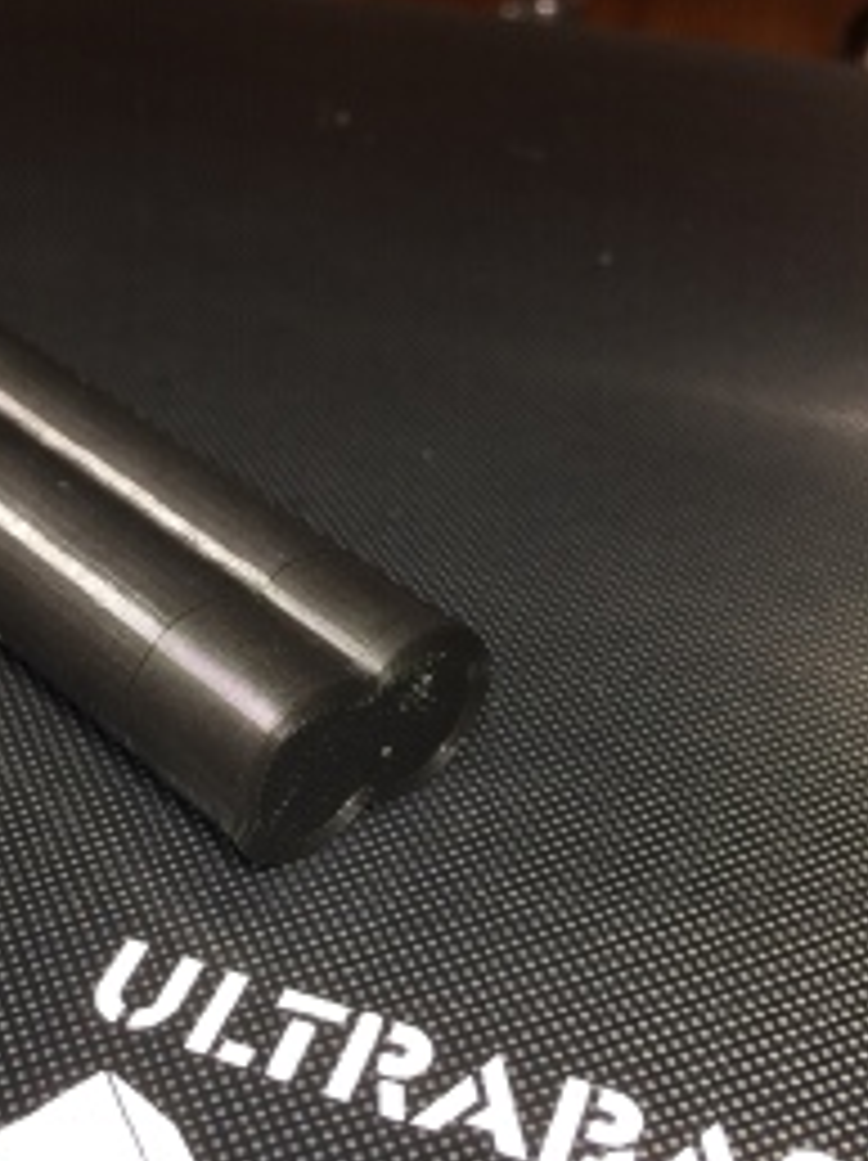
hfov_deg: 32.0
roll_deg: +0.5
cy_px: 729
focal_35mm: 45
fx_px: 1507
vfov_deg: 41.8
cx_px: 324
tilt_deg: -42.2
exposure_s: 1/30
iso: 100
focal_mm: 4.15
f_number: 2.2
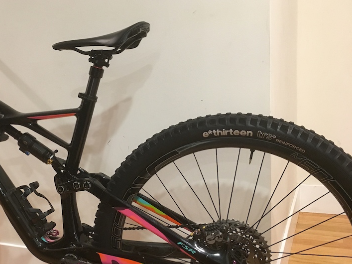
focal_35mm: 42
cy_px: 172
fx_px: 427
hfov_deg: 43.8
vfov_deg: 34.1
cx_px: 102
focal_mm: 4.15
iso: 200
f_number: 2.2
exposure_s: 1/24
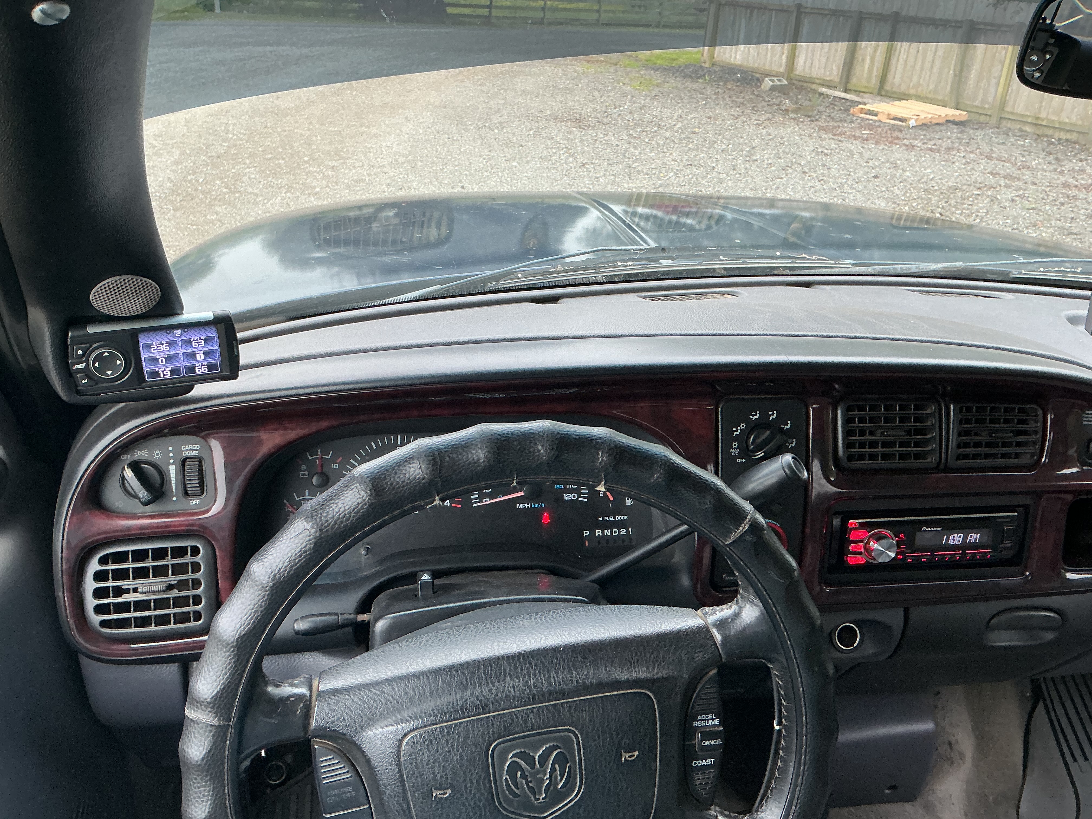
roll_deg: -4.1
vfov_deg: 48.2
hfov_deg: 61.7
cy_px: 410
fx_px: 915
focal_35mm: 29
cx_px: 546
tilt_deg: -24.7
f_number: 1.8
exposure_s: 1/60
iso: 50
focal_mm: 3
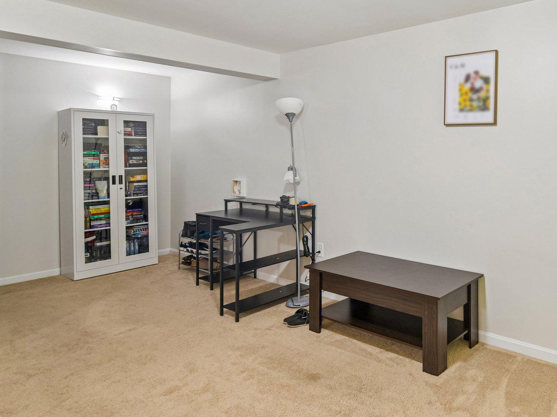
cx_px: 417
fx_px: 386
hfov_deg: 67.1
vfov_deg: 56.3
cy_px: 166
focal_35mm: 24
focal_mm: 14
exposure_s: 1/8
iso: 400
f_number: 8
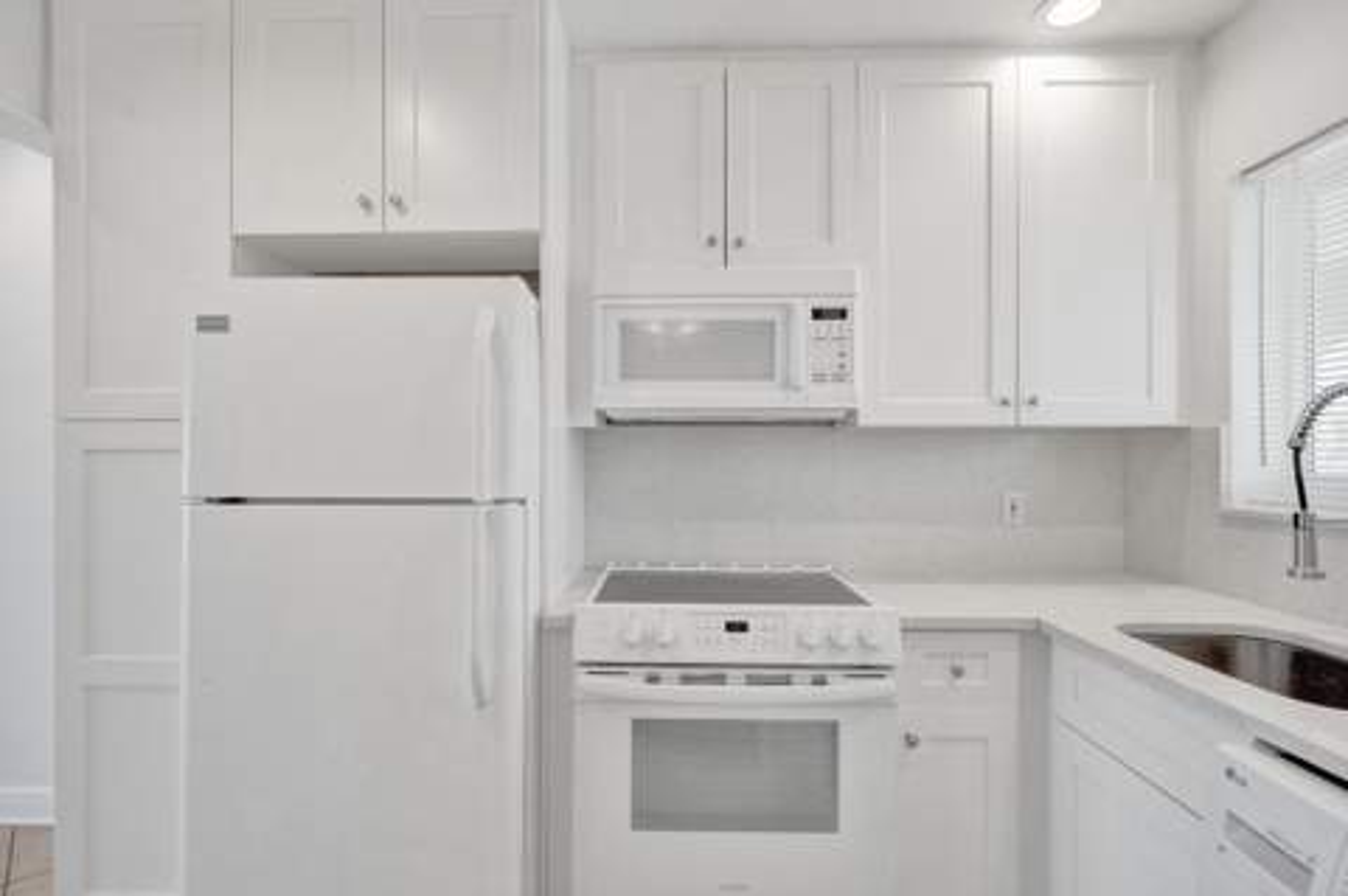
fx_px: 598
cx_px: 674
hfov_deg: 96.8
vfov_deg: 73.6
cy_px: 448
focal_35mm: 16
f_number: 5.6
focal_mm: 16
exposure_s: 1/250
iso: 1600
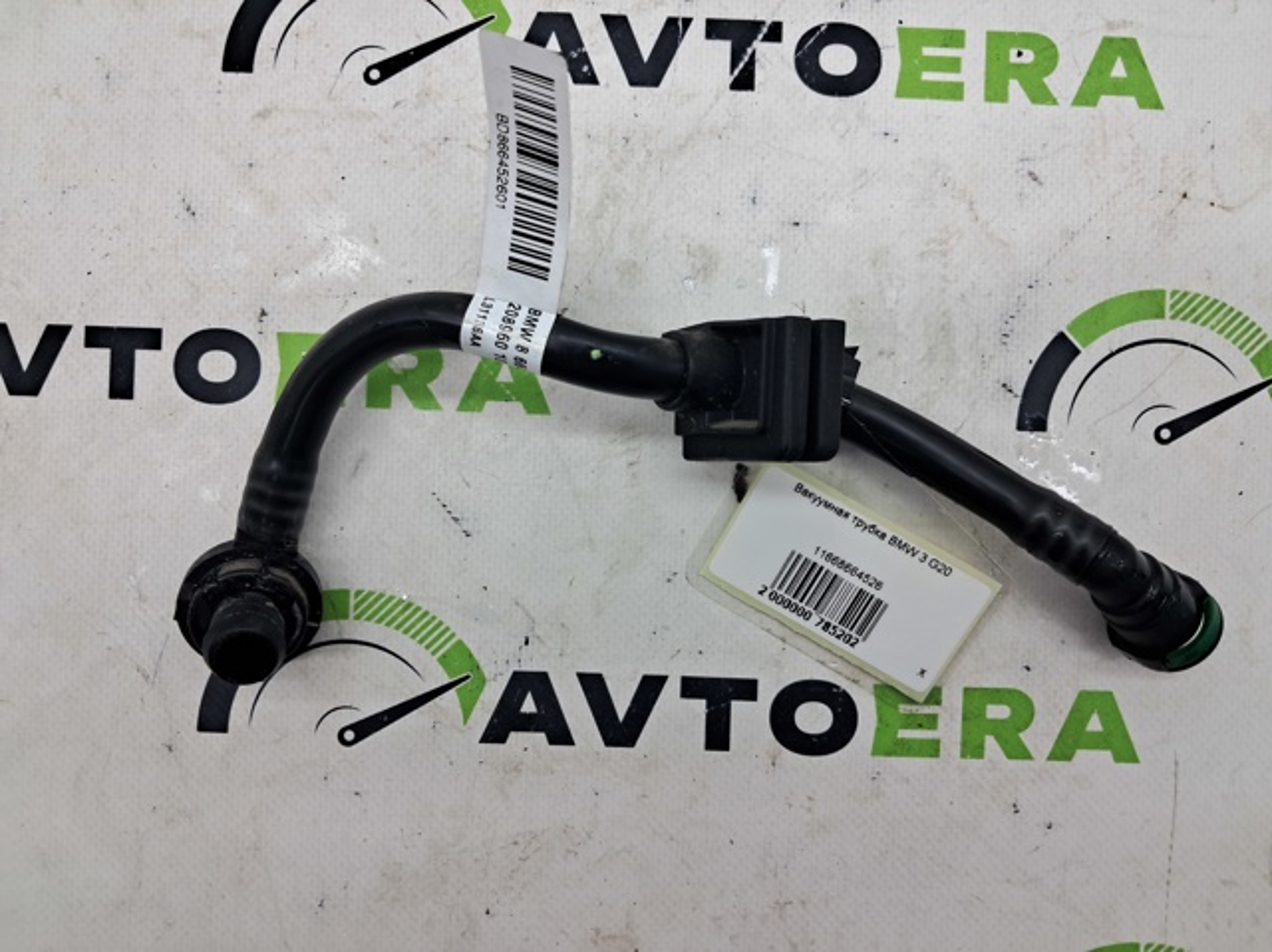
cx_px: 636
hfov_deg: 65.4
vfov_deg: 51.3
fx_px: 991
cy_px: 476
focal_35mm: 27
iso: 50
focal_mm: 4
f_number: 1.8
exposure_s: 1/100
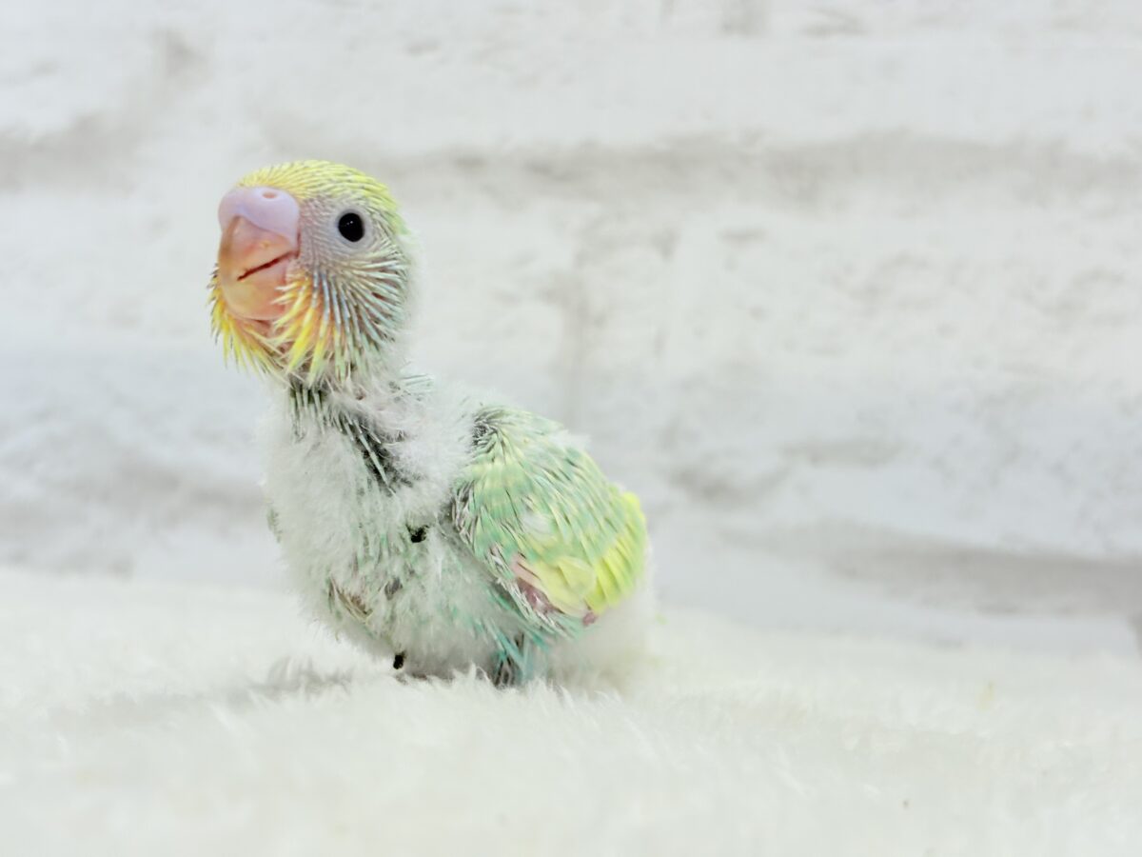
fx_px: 1716
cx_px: 571
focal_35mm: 52
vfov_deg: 28.0
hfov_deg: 36.8
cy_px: 428
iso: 64
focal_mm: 5.96
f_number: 1.6
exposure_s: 1/100
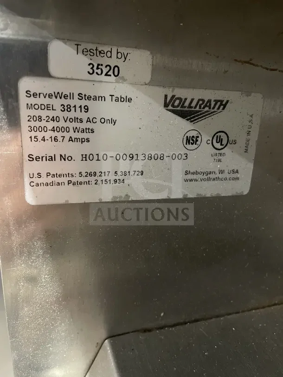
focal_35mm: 26
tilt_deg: -15.3
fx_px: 283
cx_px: 142
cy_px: 188
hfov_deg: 53.1
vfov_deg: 67.3
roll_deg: -2.7
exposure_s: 1/30
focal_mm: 4.2
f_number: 1.6
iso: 800
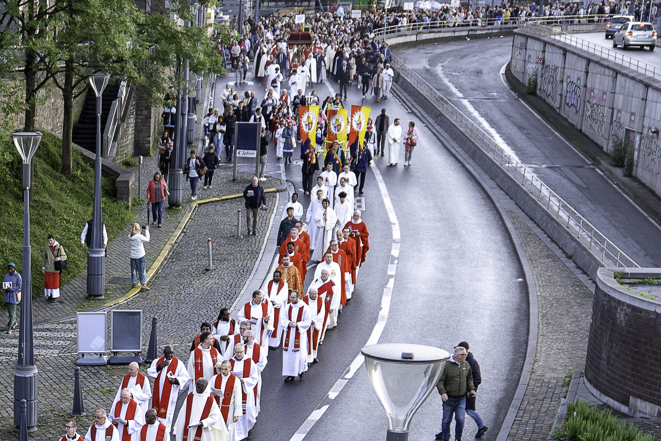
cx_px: -6
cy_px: 566
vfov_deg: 15.3
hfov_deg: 22.9
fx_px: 1561
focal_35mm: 85
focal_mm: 33
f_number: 2.8
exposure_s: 1/200
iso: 400
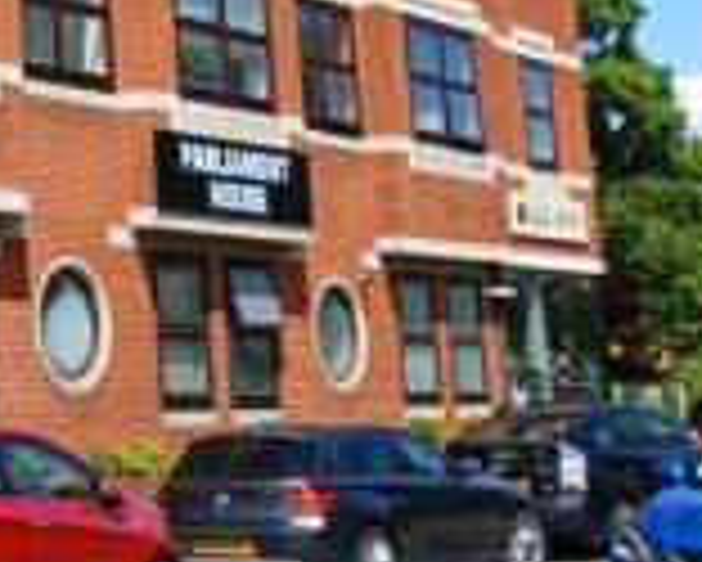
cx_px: -331
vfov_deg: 15.8
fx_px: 1975
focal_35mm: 95
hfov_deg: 18.1
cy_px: -38
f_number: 1.8
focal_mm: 3.98
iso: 20
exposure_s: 1/423
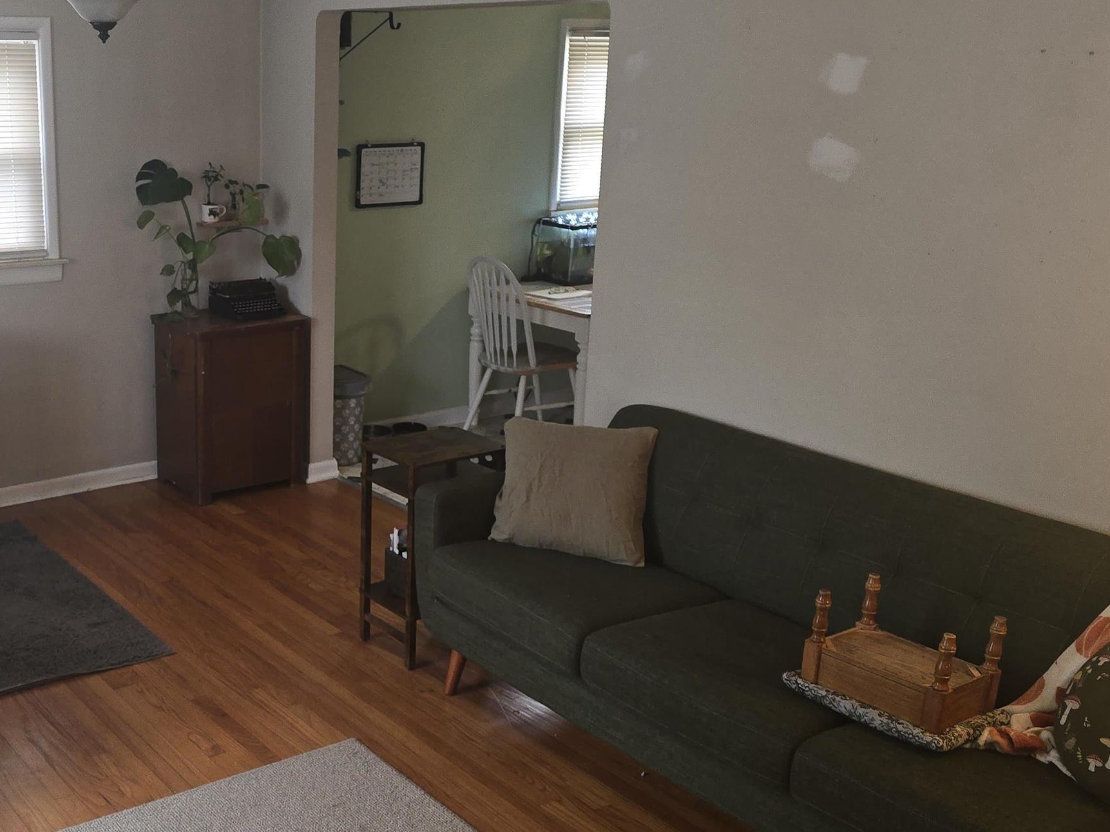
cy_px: 400
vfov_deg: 35.1
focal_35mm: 41
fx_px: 1315
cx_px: 287
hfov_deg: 44.4
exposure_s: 1/40
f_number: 1.7
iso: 100
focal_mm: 6.3
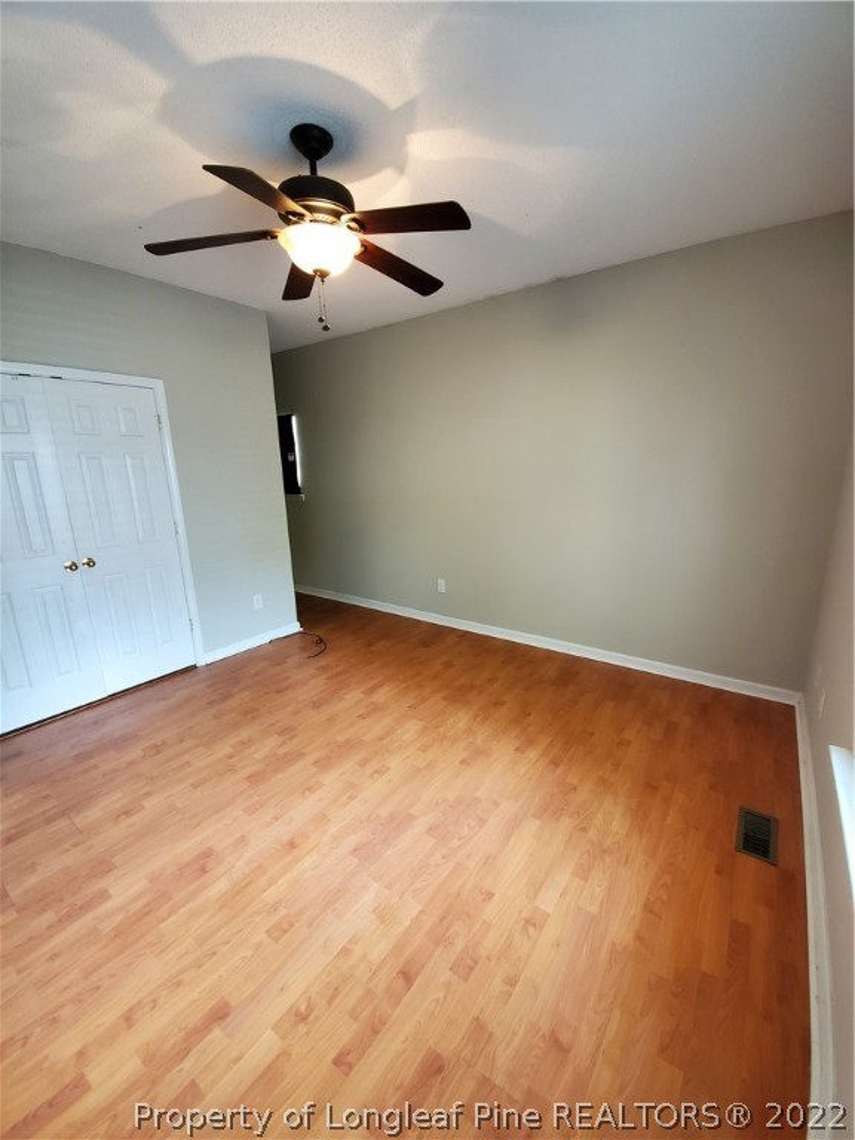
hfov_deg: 89.9
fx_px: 428
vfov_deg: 106.2
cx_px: 428
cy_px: 570
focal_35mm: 13
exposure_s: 1/29
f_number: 2.2
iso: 400
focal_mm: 1.8
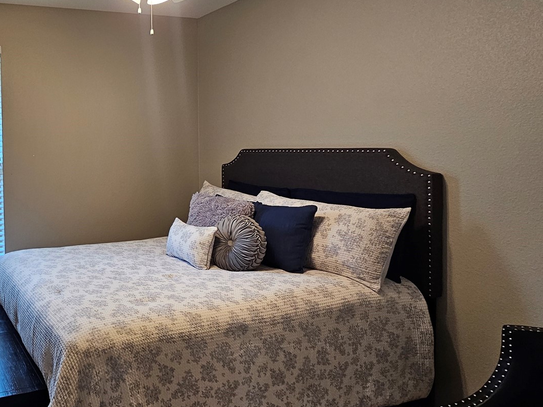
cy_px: 151
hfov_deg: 58.4
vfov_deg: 54.2
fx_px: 392
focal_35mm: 25
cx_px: 46
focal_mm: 2.2
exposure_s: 1/60
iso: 100
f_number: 2.2
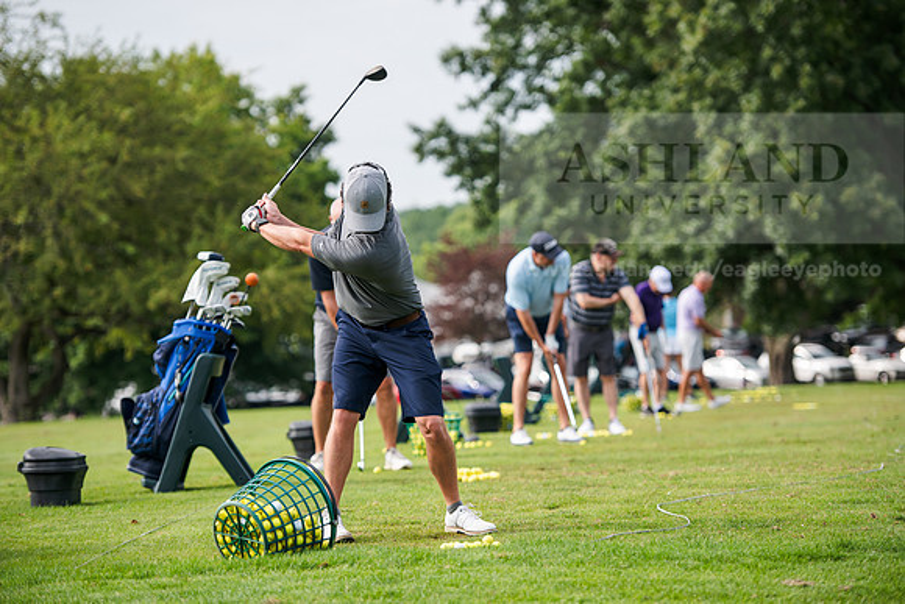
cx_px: 452
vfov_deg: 11.2
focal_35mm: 122
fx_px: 3068
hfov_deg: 16.8
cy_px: 302
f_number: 3.2
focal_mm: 122
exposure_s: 1/800
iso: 80
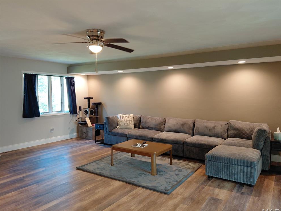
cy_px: 108
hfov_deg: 67.3
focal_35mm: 26
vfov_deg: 53.0
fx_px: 211
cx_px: 145
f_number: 1.8
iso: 160
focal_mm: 4.69
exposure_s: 1/60
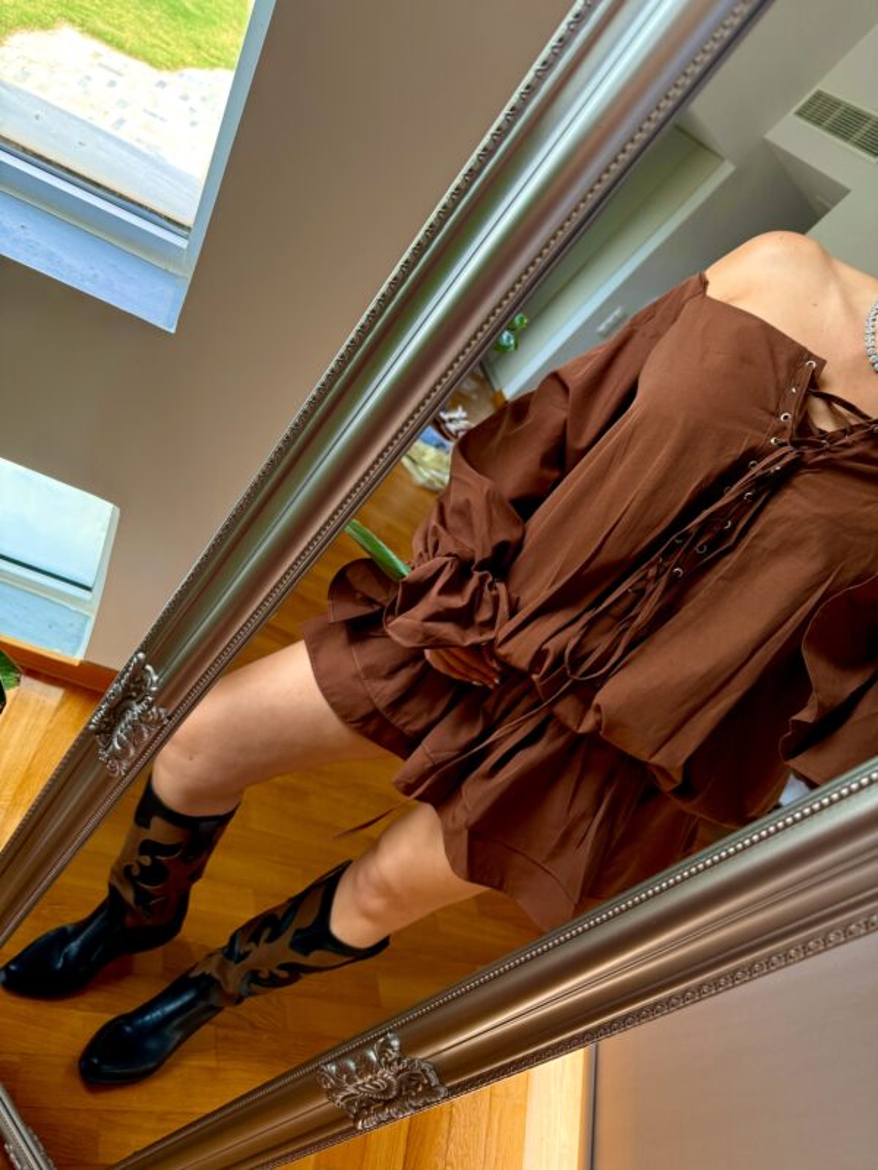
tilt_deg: -46.4
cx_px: 439
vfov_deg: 71.6
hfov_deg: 56.8
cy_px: 585
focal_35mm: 24
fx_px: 812
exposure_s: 1/92
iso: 200
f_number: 1.78
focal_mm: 6.76
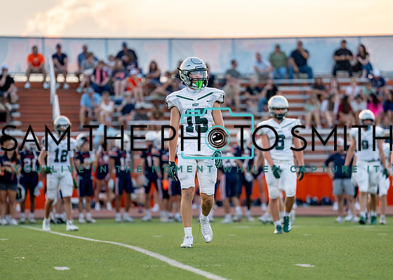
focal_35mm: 253
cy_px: 162
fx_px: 2819
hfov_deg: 8.0
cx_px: 208
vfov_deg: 5.7
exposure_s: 1/1000
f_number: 2.8
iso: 640
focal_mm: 200
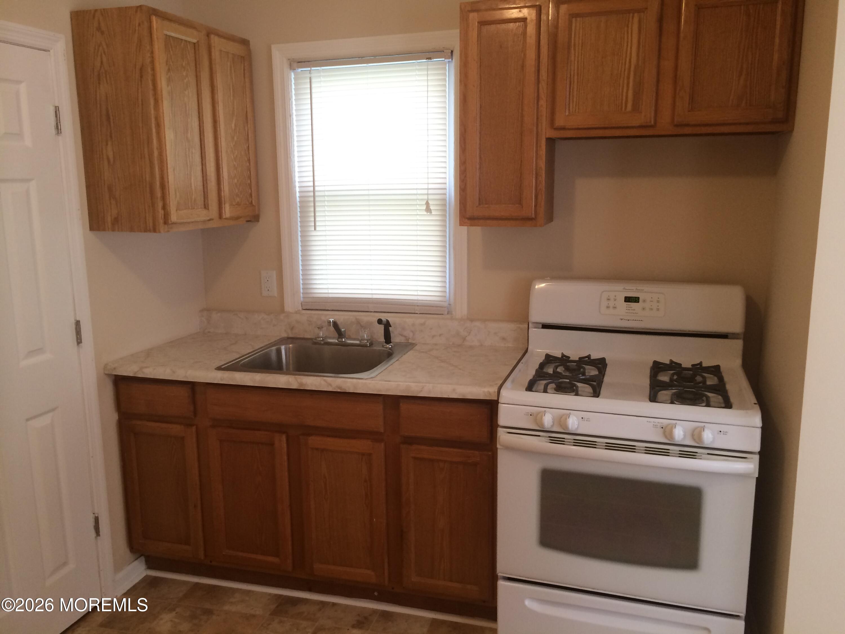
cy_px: 317
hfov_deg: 60.0
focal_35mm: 30
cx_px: 422
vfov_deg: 46.8
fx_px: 732
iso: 64
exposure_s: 1/30
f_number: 2.2
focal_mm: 4.12
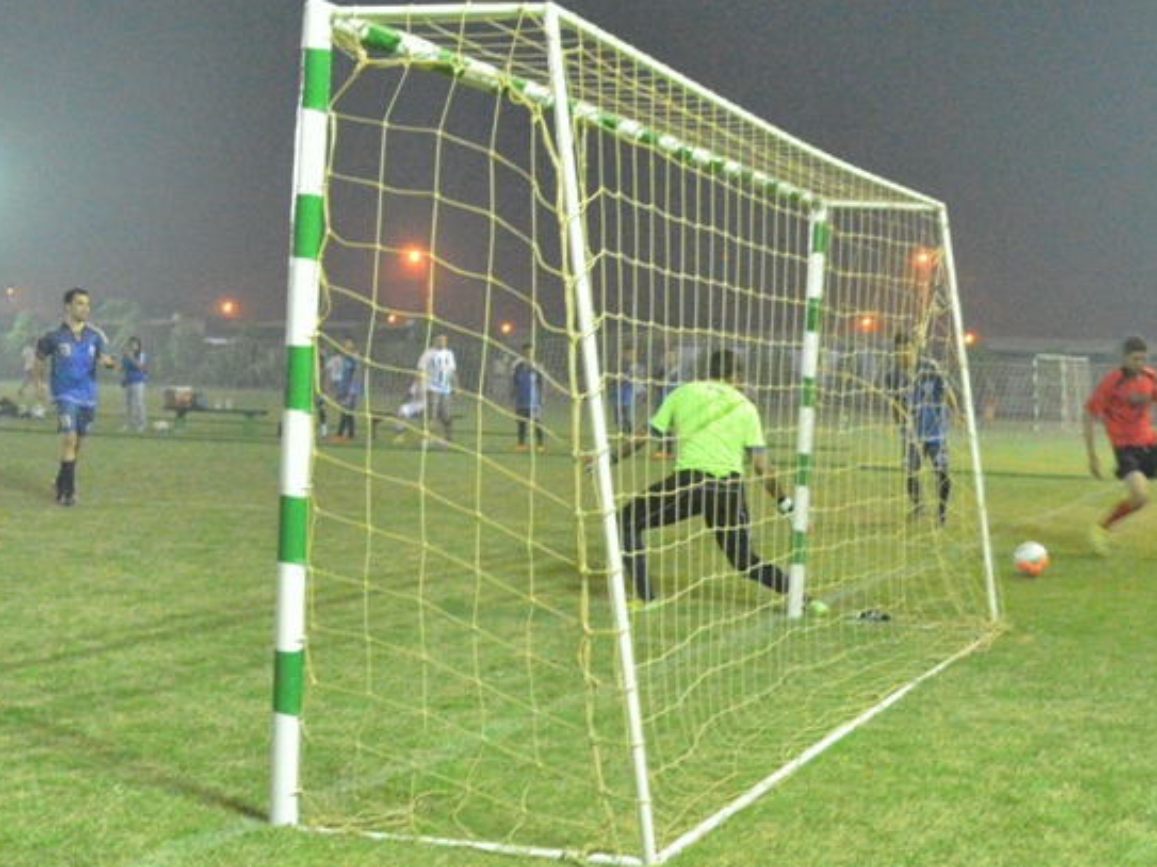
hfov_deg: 53.9
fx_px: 1136
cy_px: 434
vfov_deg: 41.8
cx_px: 550
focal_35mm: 34
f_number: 5
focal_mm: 20
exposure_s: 1/80
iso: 6400
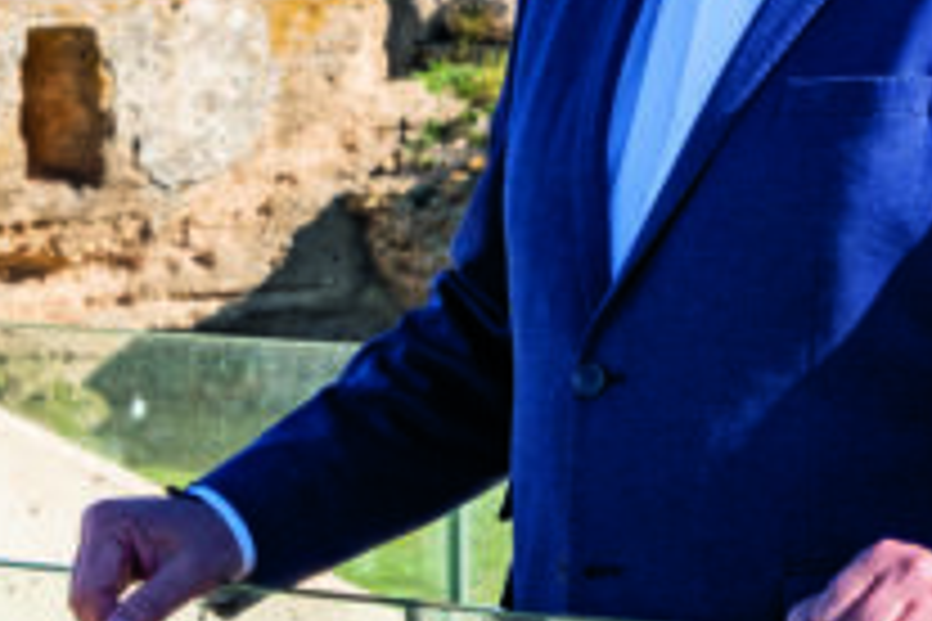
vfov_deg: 3.8
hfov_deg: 5.7
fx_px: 9397
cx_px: 837
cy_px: 112
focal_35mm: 363
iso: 250
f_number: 14
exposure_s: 1/160
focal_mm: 65.2
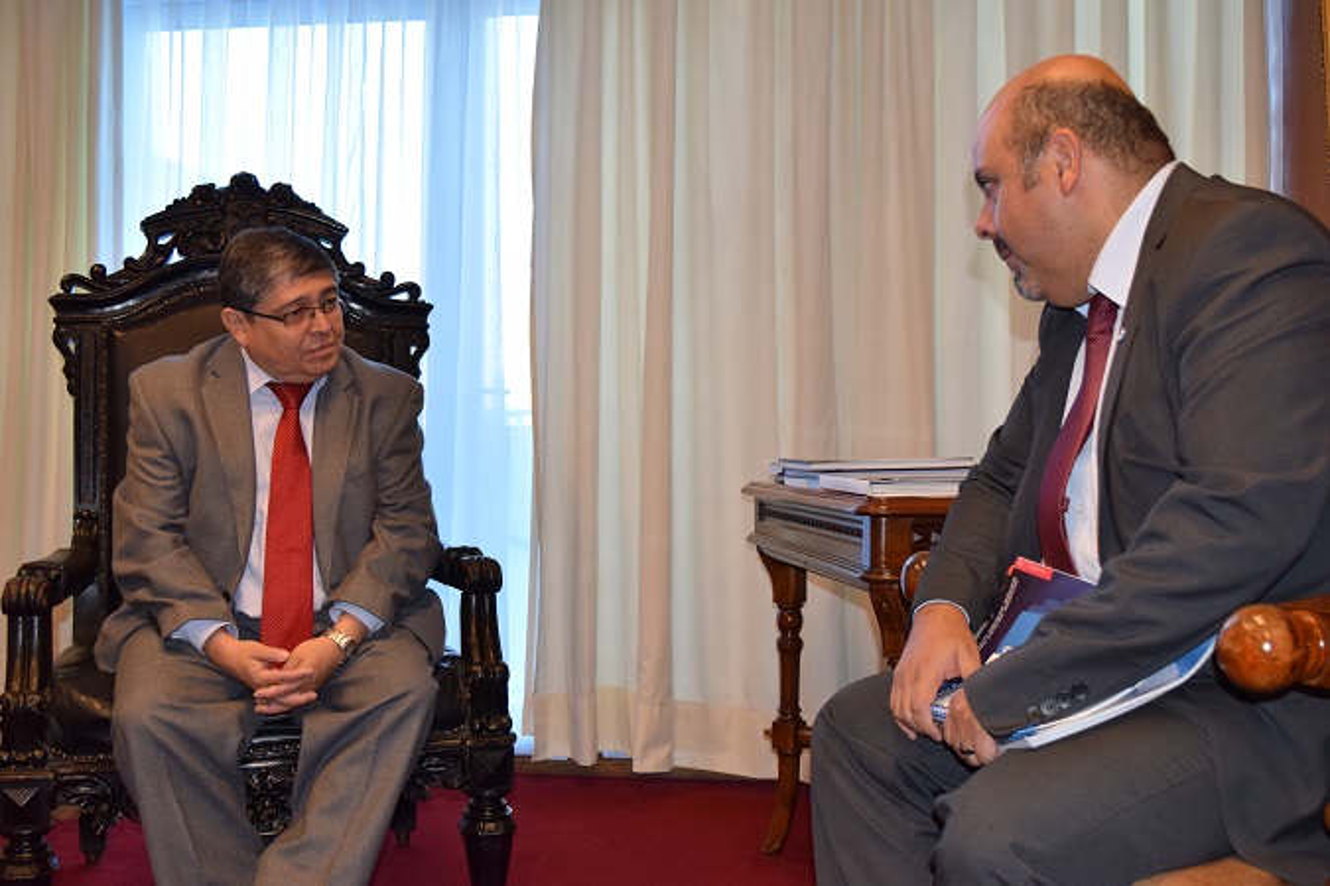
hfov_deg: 49.6
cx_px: 665
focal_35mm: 39
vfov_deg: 34.2
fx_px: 1441
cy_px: 443
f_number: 5.6
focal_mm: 26
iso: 800
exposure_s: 1/125
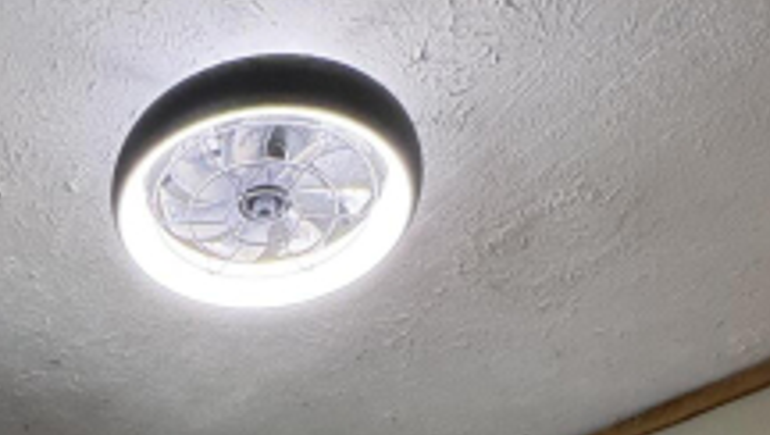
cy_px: 1082
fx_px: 961
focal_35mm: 47
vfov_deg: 14.4
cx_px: 121
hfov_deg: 41.2
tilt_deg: -11.7
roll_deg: -1.9
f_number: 2.2
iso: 400
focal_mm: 2.22
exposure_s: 1/60
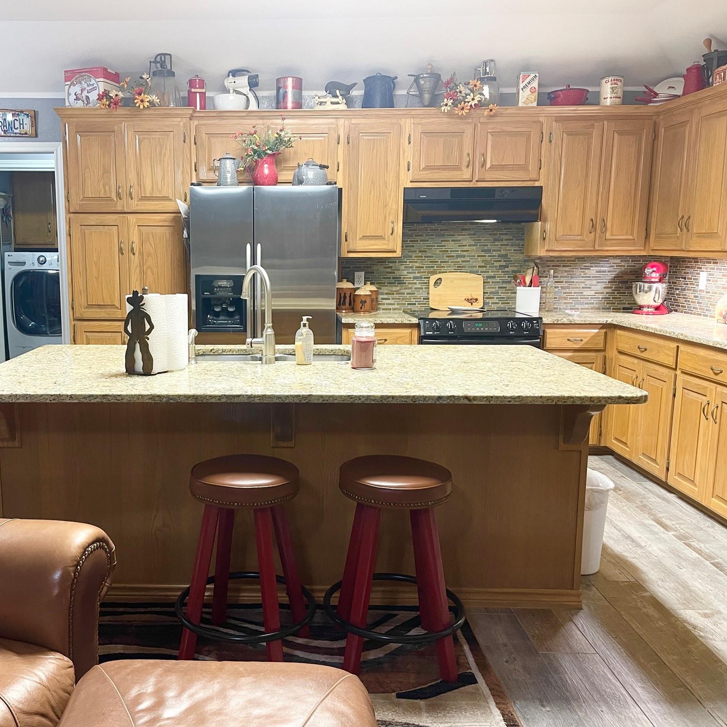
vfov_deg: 54.0
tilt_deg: -10.0
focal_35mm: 30
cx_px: 257
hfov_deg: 53.2
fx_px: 713
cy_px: 364
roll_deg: +0.1
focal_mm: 5.1
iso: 250
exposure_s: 1/60
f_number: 1.6
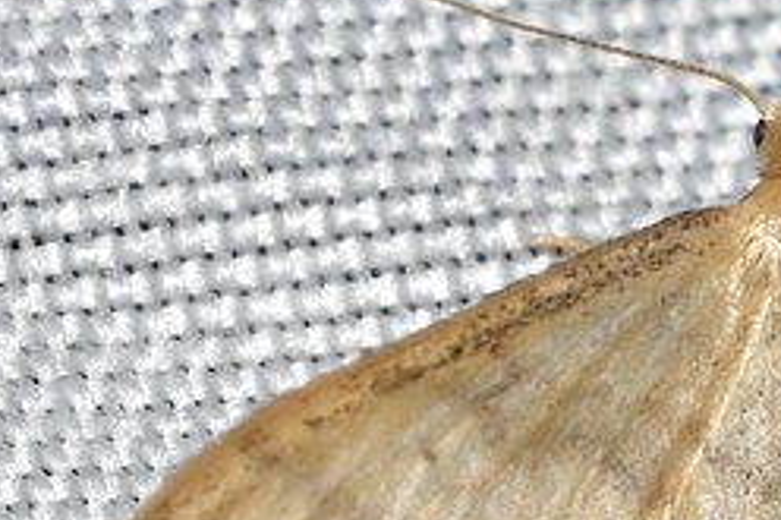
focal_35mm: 580
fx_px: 12574
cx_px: 882
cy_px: 372
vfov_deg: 2.4
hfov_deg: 3.6
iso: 100
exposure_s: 1/250
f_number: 10
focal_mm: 150
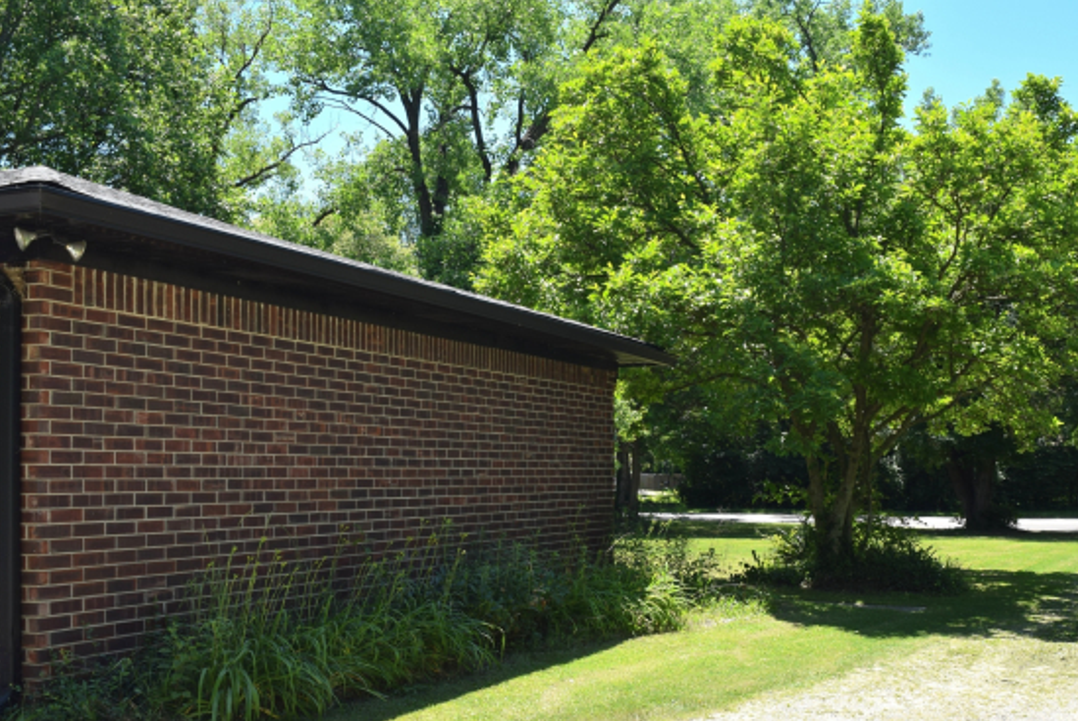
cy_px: 475
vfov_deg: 29.7
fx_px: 1349
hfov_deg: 43.4
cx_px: 631
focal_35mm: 45
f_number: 8
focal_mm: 22
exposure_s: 1/200
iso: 100
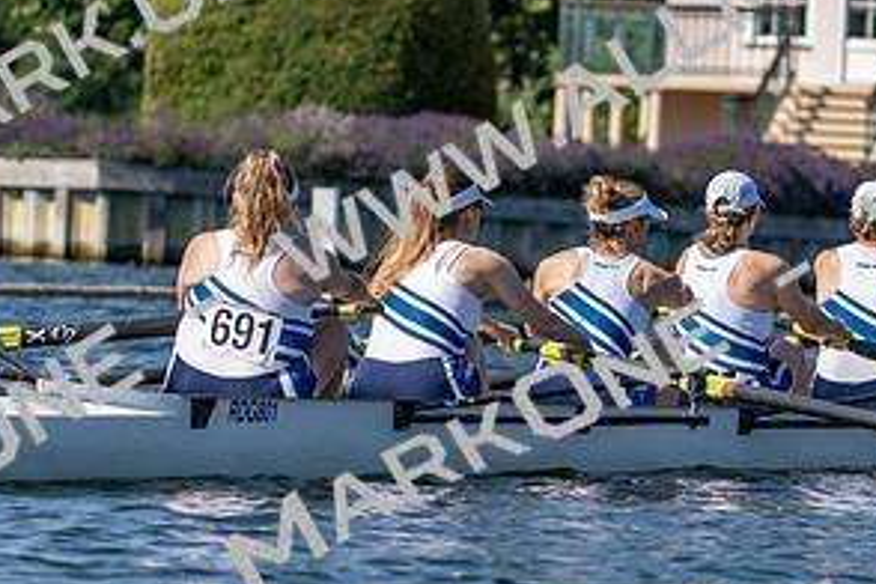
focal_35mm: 413
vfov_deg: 3.3
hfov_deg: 5.0
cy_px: 291
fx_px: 10049
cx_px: 641
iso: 200
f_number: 5.6
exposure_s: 1/1600
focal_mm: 209
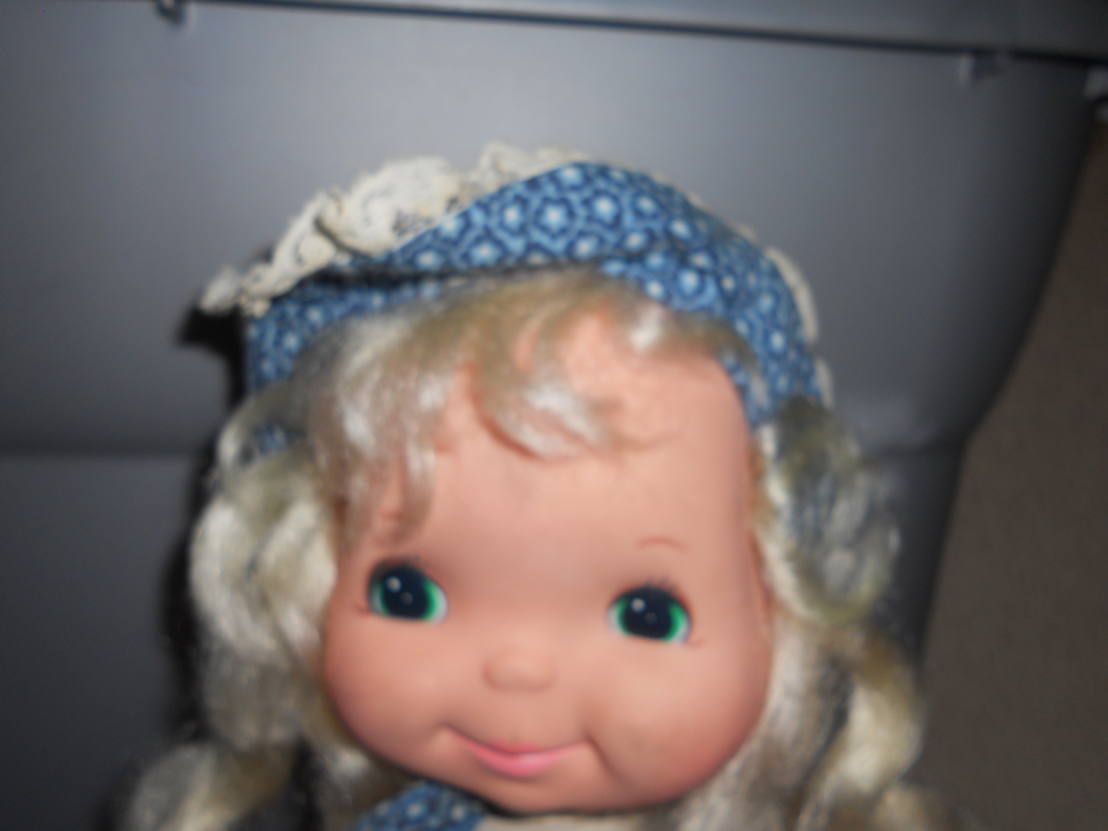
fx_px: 1024
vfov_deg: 44.2
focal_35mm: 32
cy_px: 416
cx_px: 554
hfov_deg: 56.8
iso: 80
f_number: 8.8
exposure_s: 1/25
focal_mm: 5.8
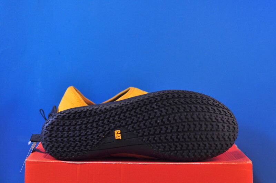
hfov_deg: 27.0
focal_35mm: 75
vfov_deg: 18.1
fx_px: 574
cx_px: 138
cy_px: 92
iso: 250
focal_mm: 50
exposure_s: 1/320
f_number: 2.8
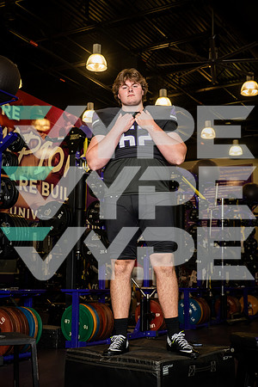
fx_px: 559
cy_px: 194
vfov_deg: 38.2
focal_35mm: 52
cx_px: 129
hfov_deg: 26.0
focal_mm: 52
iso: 500
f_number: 5.6
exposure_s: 1/250
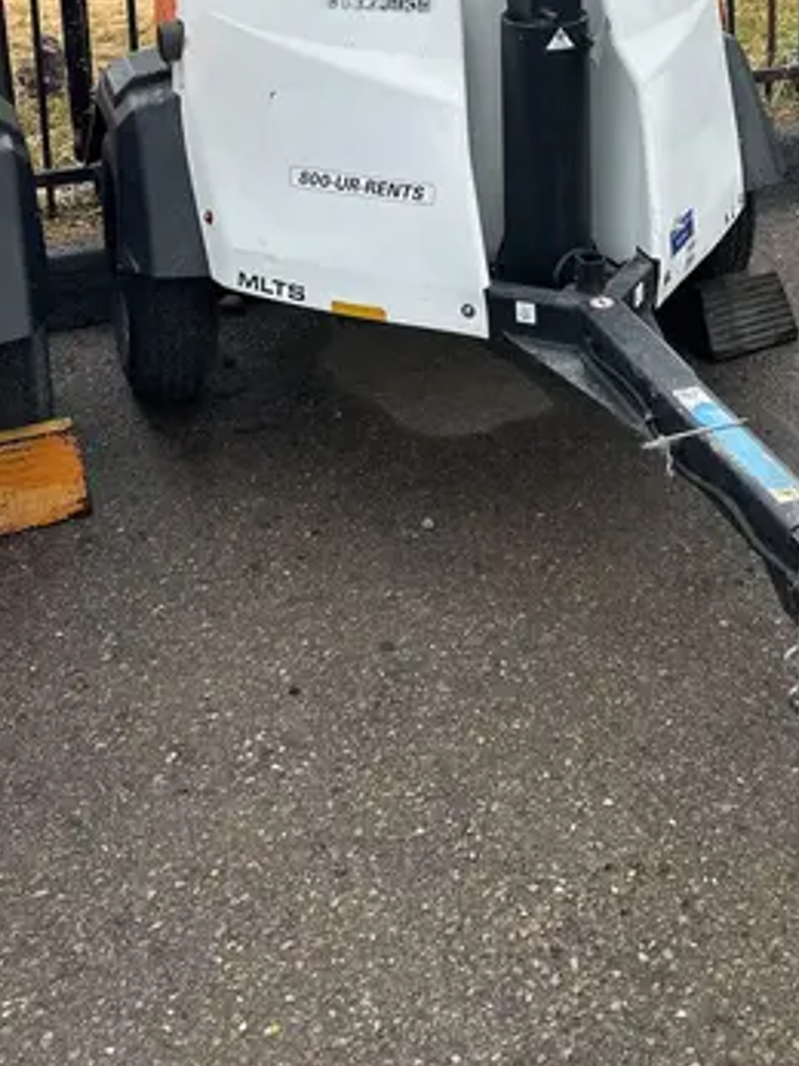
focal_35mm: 55
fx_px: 1694
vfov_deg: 31.8
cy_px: -45
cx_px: 599
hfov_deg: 26.2
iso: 50
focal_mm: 5.7
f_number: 1.5
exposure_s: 1/2841
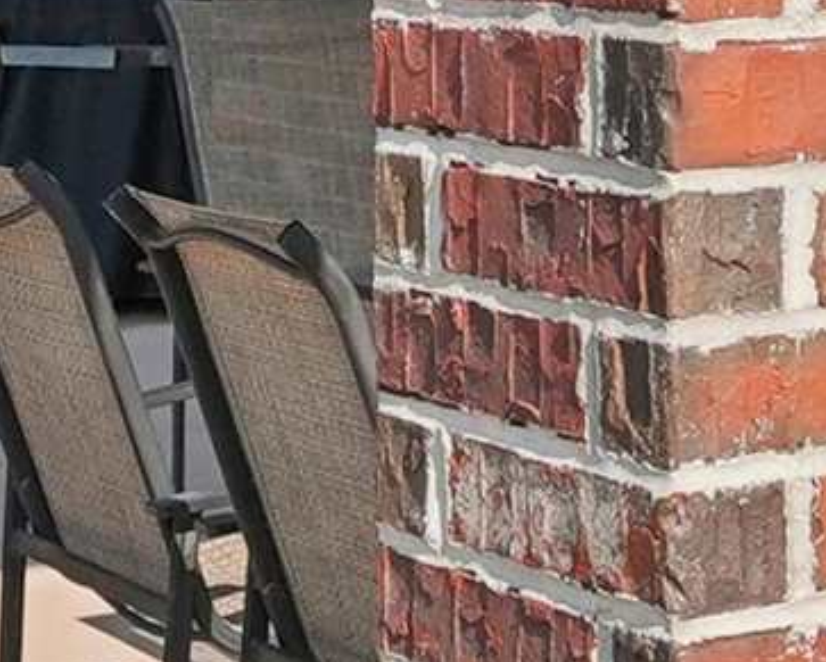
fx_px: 3303
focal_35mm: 135
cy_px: -88
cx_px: 1013
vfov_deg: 11.3
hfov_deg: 13.8
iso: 400
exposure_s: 1/500
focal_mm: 17
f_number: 9
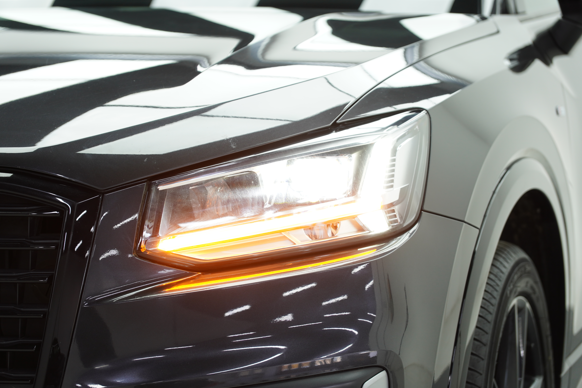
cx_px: 290
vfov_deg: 12.9
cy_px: 195
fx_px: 1714
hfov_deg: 19.3
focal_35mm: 106
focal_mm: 70
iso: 160
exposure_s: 1/80
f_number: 2.8
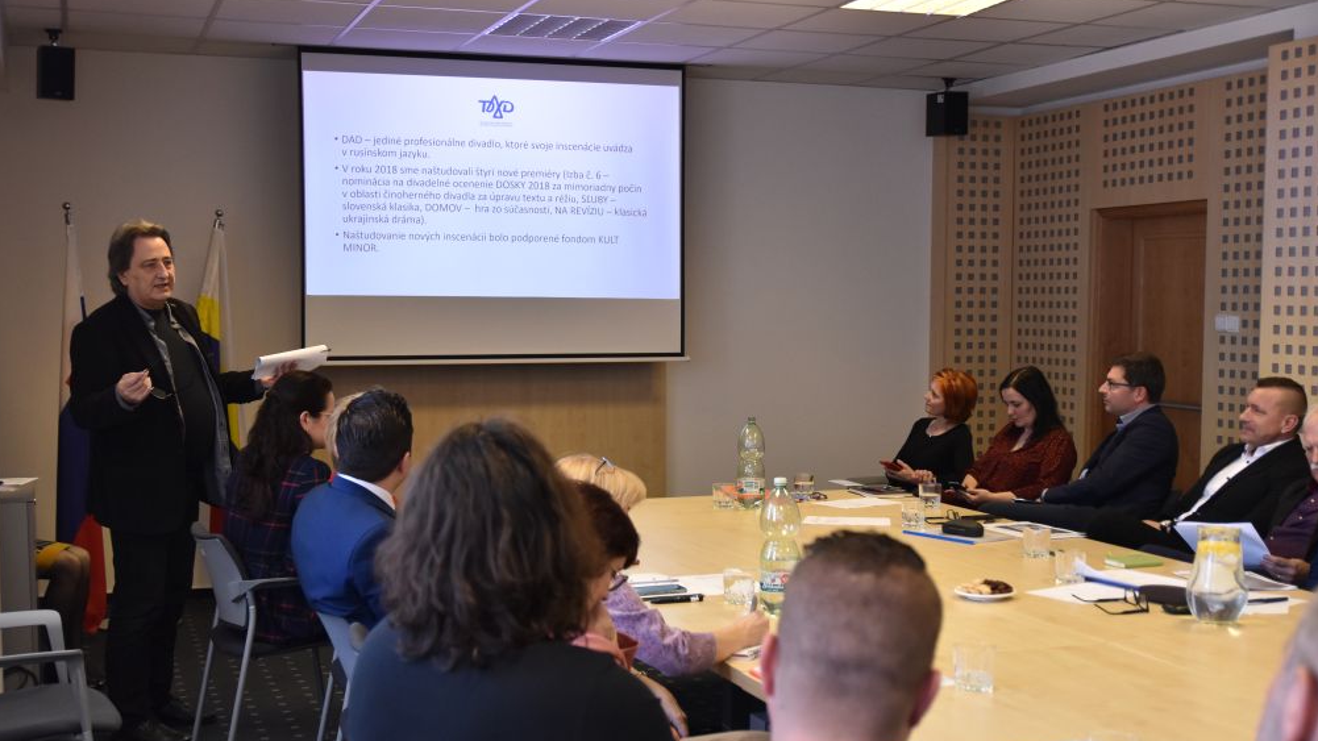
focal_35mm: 45
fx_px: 1573
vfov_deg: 26.5
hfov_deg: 45.5
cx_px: 649
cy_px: 422
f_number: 2.8
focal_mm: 28
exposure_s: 1/250
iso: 1000
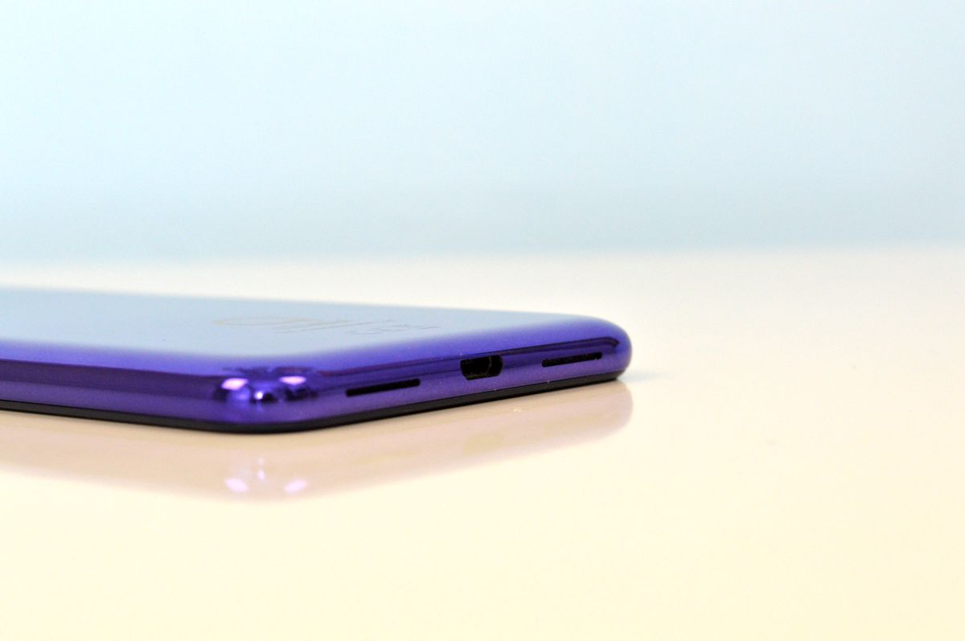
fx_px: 2209
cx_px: 482
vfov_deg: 16.5
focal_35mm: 82
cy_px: 320
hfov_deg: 24.6
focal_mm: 55
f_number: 10
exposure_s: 1/50
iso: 1600
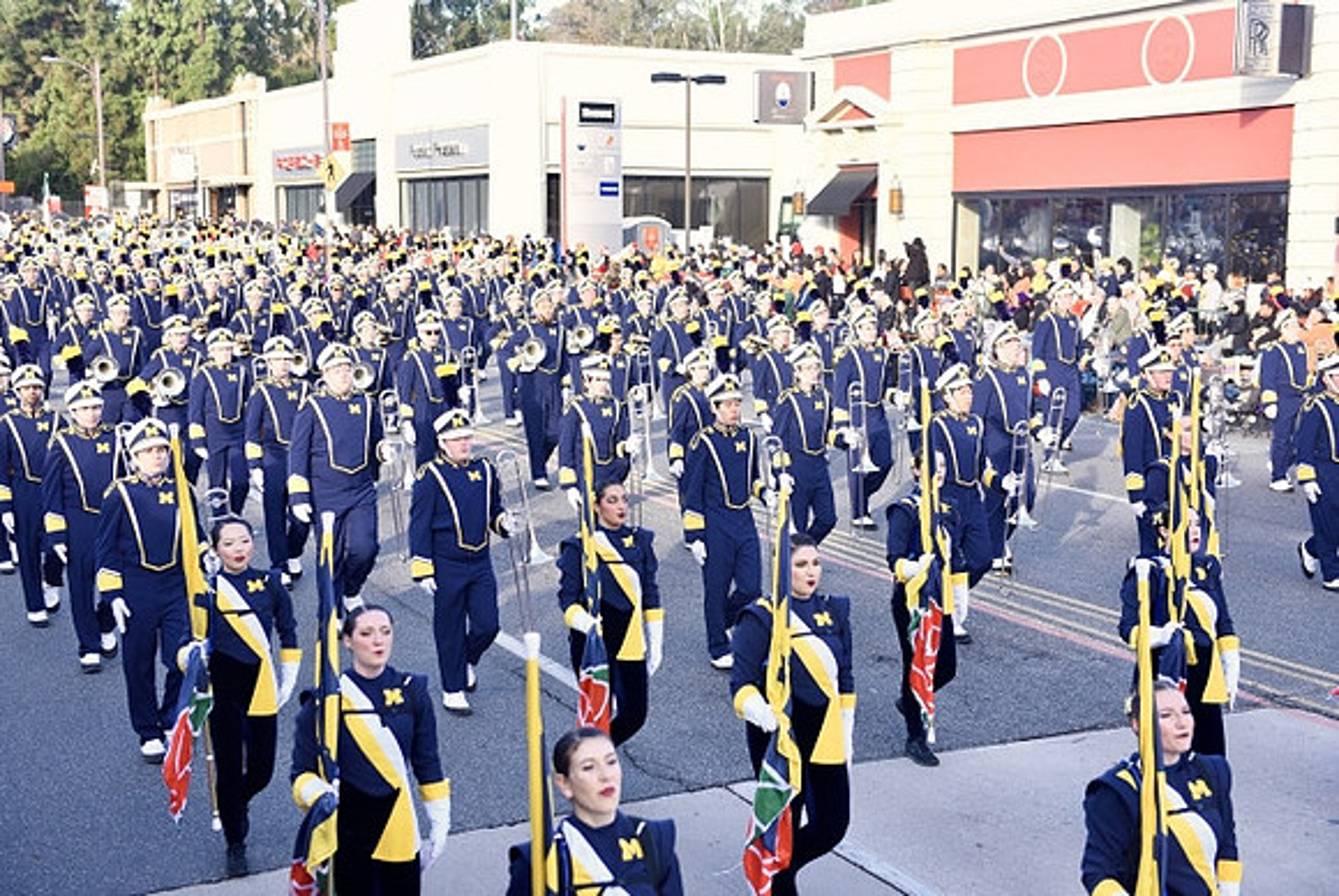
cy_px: 448
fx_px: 1862
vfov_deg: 27.1
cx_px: 670
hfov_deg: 39.6
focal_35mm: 50
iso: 400
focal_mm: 50
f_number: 4
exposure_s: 1/500
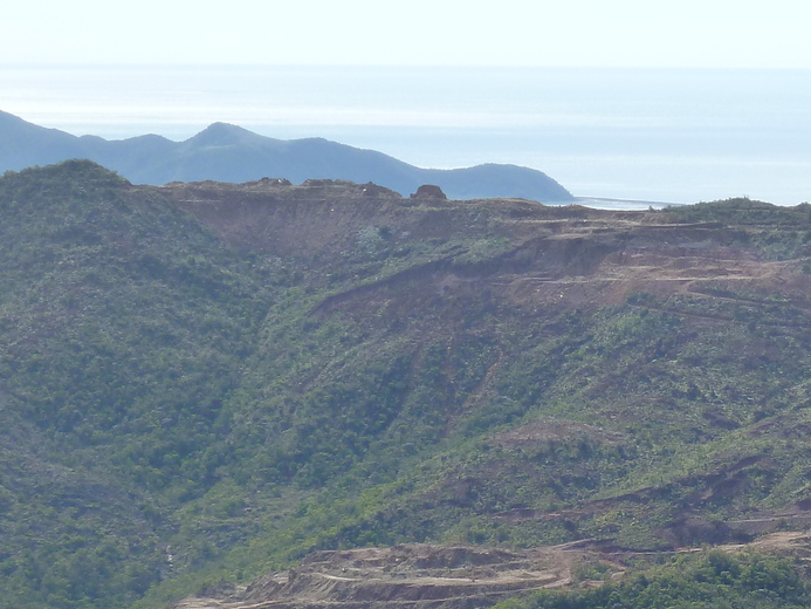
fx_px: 5624
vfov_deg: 6.2
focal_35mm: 240
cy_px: 473
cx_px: 893
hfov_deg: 8.2
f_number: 4.3
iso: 125
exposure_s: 1/400
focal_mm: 17
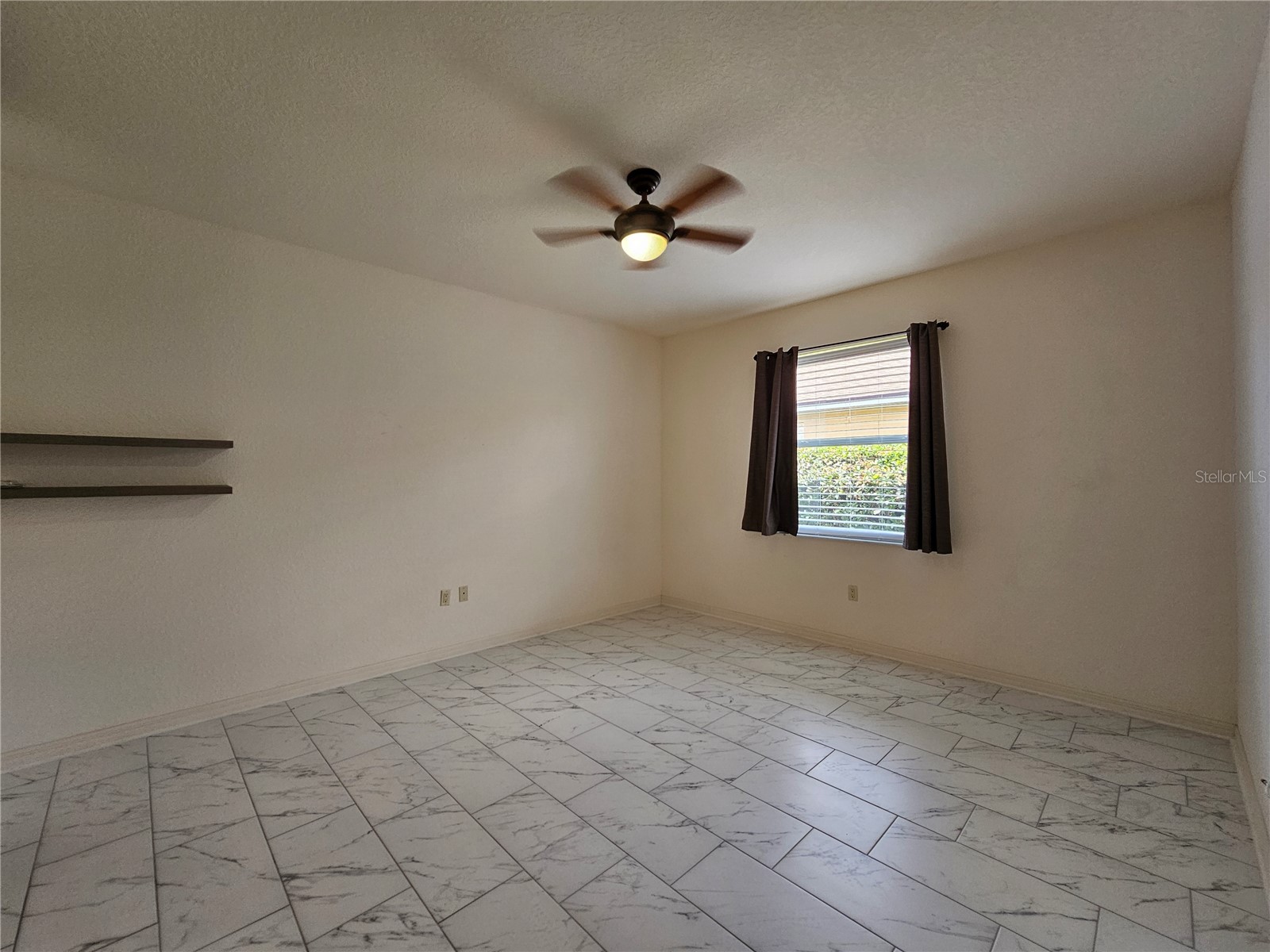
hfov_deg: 106.2
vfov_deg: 89.9
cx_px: 635
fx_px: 477
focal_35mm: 13
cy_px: 476
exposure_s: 1/60
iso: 80
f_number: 2.2
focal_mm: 2.2
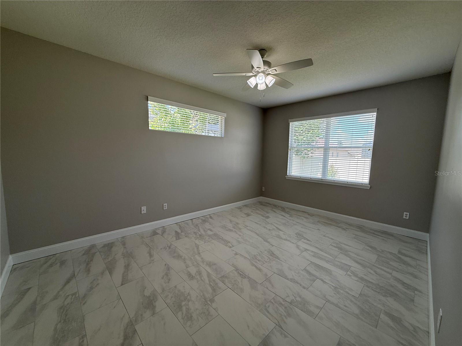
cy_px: 173
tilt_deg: -4.8
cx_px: 231
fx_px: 187
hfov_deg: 102.1
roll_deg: -1.4
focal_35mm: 14
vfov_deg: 85.7
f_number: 2.2
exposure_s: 1/134
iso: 64
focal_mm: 2.22
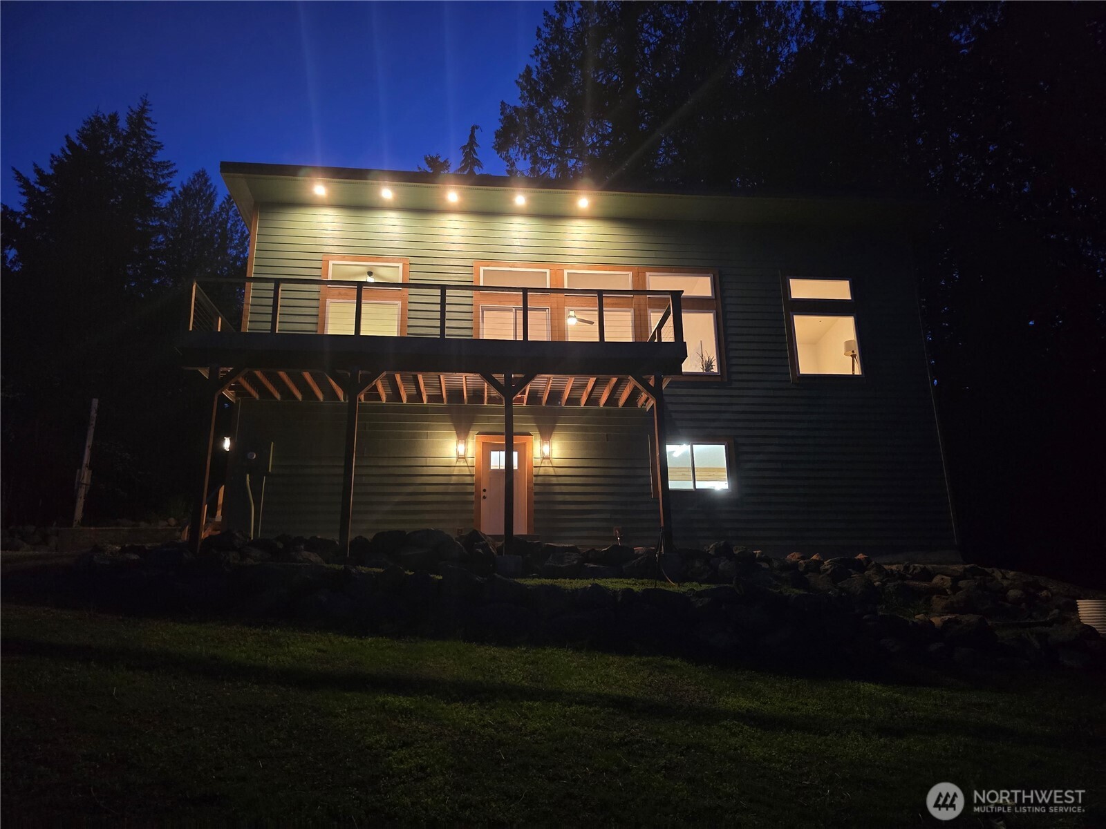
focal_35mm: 23
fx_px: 735
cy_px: 414
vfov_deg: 58.9
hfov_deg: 73.9
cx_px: 553
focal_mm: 6.3
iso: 1600
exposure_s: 1/40
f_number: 1.7
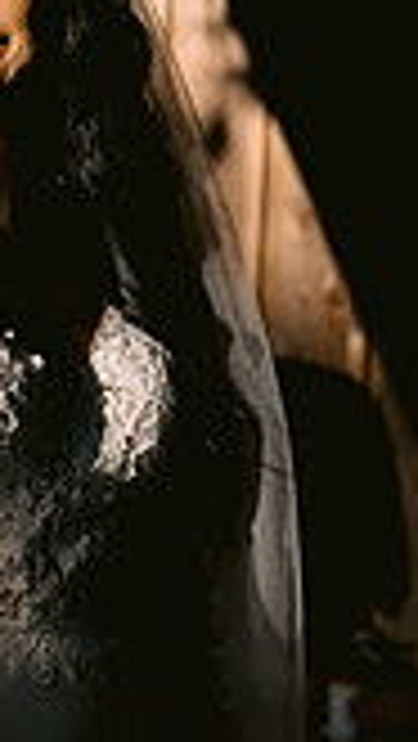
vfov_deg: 15.0
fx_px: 2813
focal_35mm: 143
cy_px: 535
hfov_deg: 8.4
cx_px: -162
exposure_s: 1/640
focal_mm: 50
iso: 125
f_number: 4
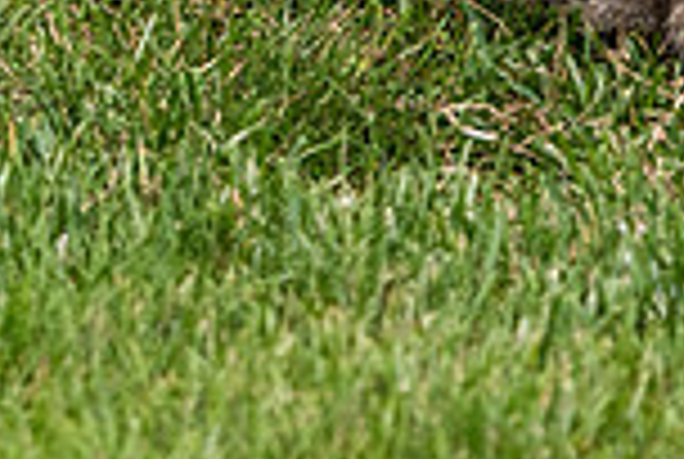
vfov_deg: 0.8
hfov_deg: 1.2
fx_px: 31506
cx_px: -310
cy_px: -394
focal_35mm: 1655
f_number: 6.3
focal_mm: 290
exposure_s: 1/3200
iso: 1000
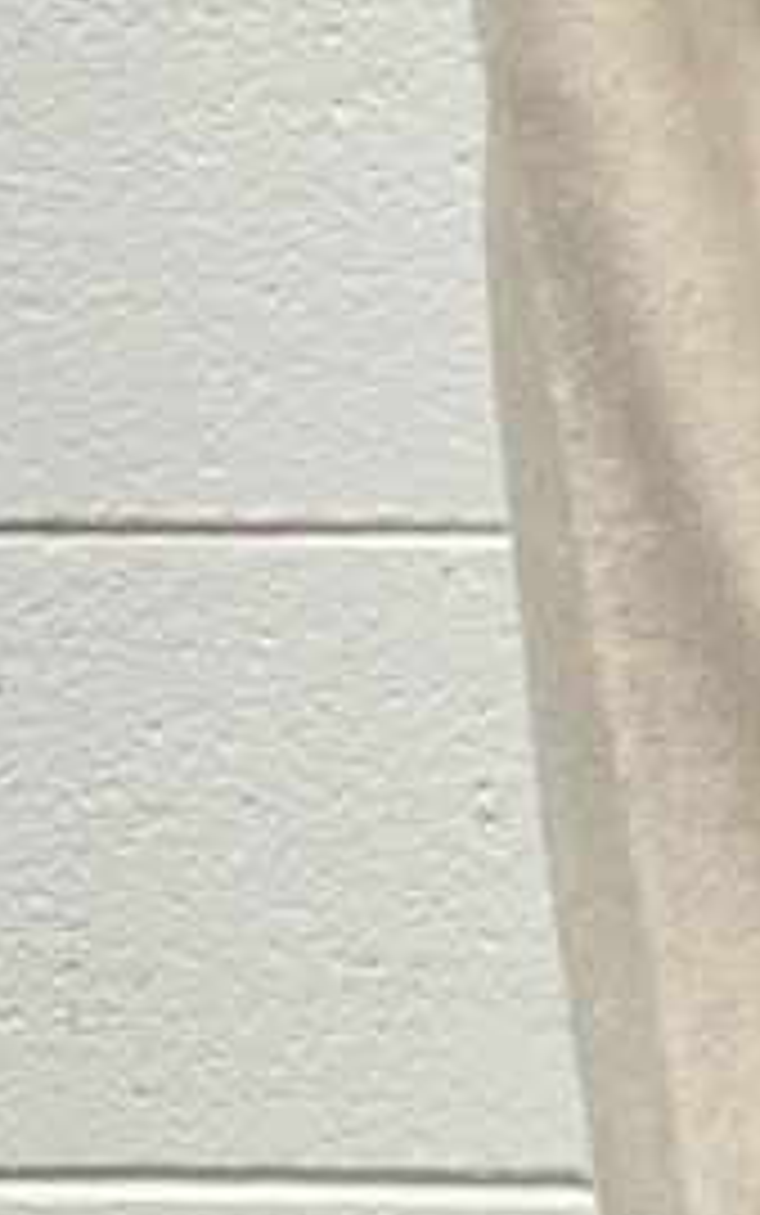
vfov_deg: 8.0
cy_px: 63
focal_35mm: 261
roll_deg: -0.4
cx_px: 1673
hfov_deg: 4.9
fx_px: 8640
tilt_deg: -6.9
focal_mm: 6
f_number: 2
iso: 40
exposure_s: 1/122
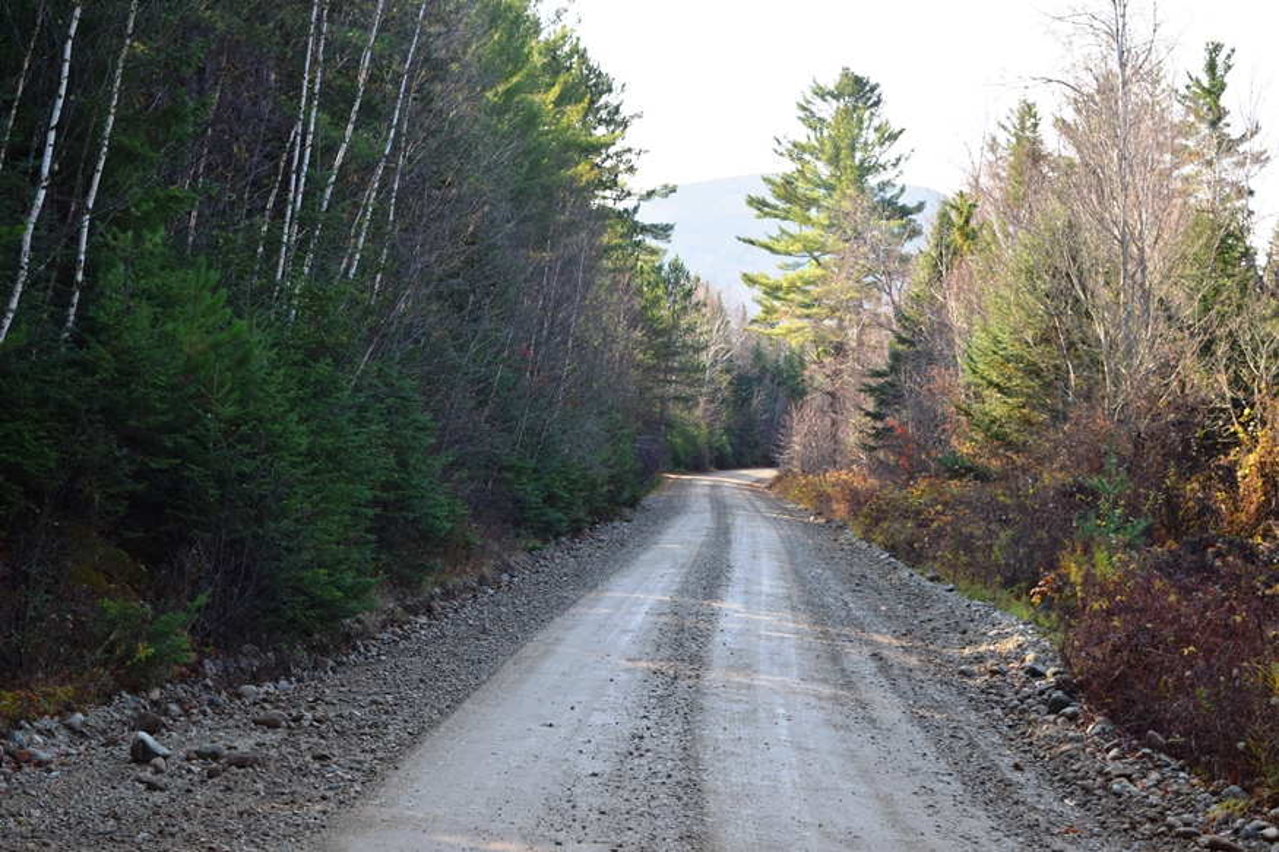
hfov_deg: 29.9
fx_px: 2398
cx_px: 640
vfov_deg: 20.2
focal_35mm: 68
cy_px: 426
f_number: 6.3
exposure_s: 1/160
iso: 100
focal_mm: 45
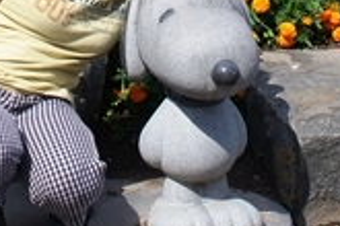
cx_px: 105
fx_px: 1439
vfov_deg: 8.3
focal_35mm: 152
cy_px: -300
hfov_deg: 13.4
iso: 200
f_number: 13
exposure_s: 1/200
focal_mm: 21
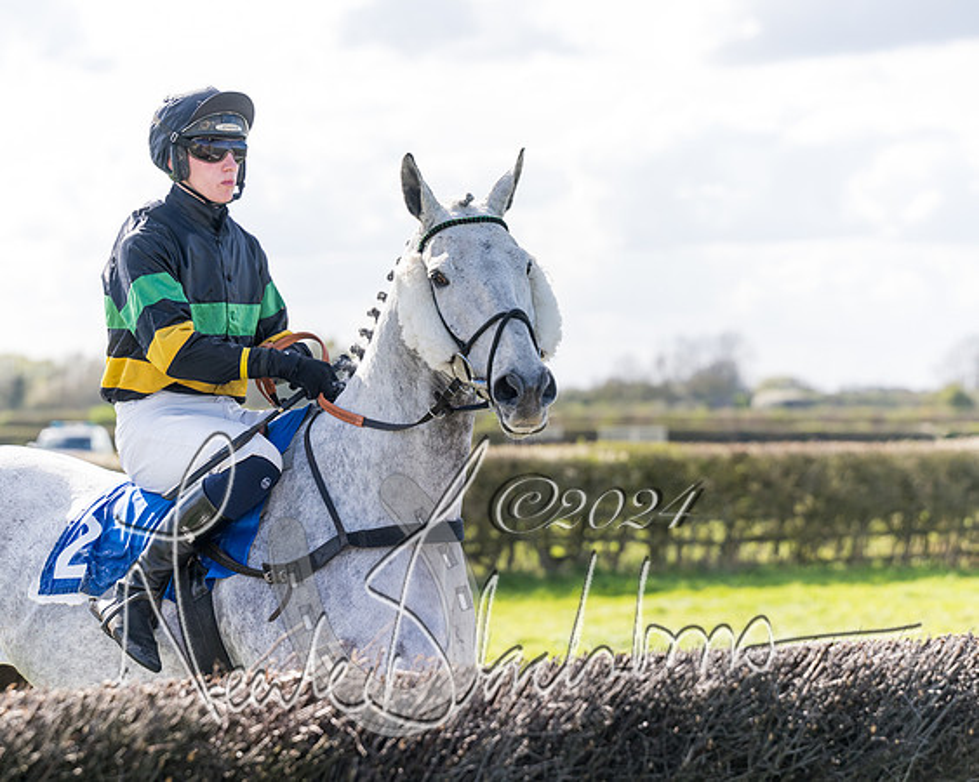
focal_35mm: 124
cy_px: 391
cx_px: 490
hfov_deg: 15.5
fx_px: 3588
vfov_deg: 12.4
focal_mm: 110
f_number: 4
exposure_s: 1/2000
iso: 400
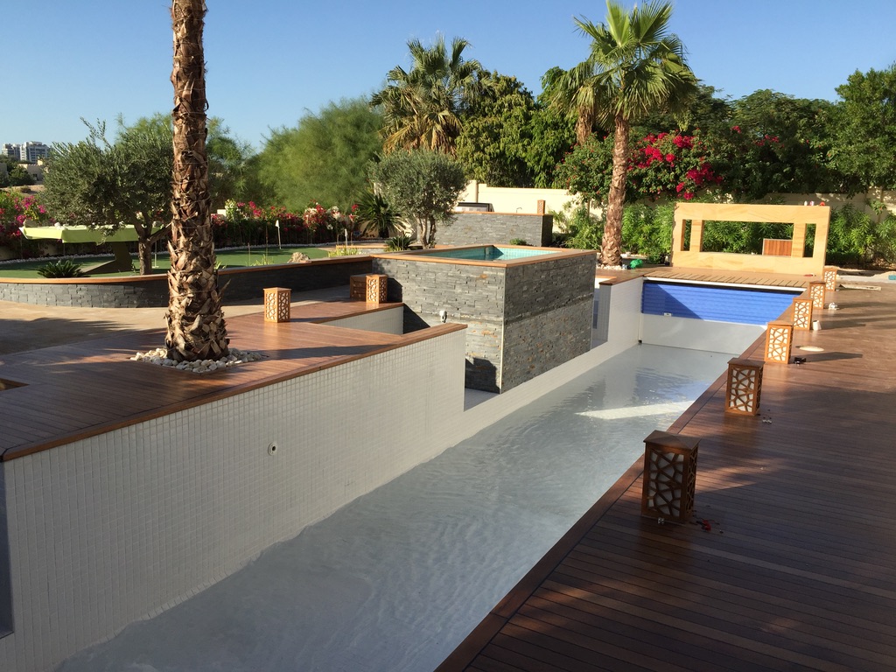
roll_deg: -3.1
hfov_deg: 61.7
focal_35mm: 29
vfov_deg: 48.2
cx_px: 448
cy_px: 336
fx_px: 751
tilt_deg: -8.6
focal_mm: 4.15
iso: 32
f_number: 2.2
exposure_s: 1/1799
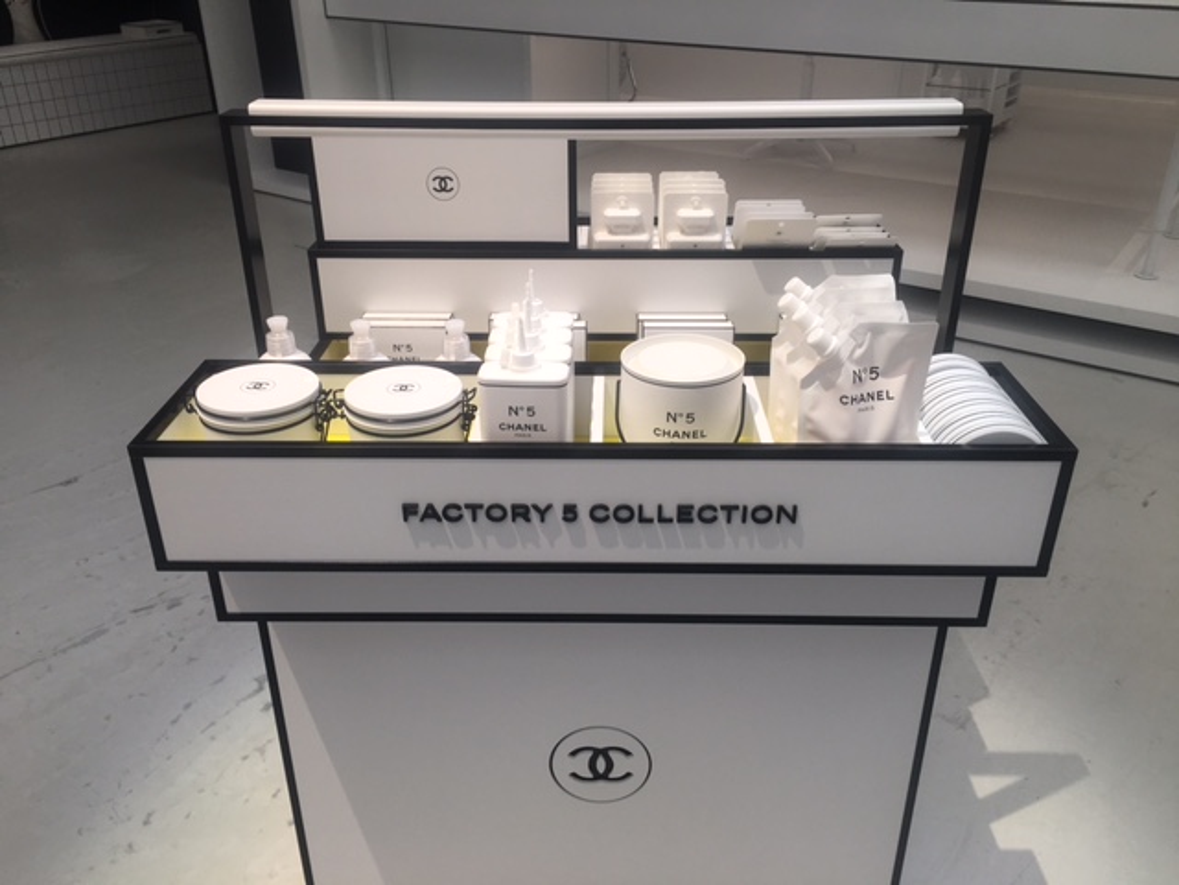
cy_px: 442
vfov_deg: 48.2
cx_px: 590
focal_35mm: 29
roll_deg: +0.3
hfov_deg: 61.7
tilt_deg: -29.2
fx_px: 988
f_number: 2.2
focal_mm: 4.15
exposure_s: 1/252
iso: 25
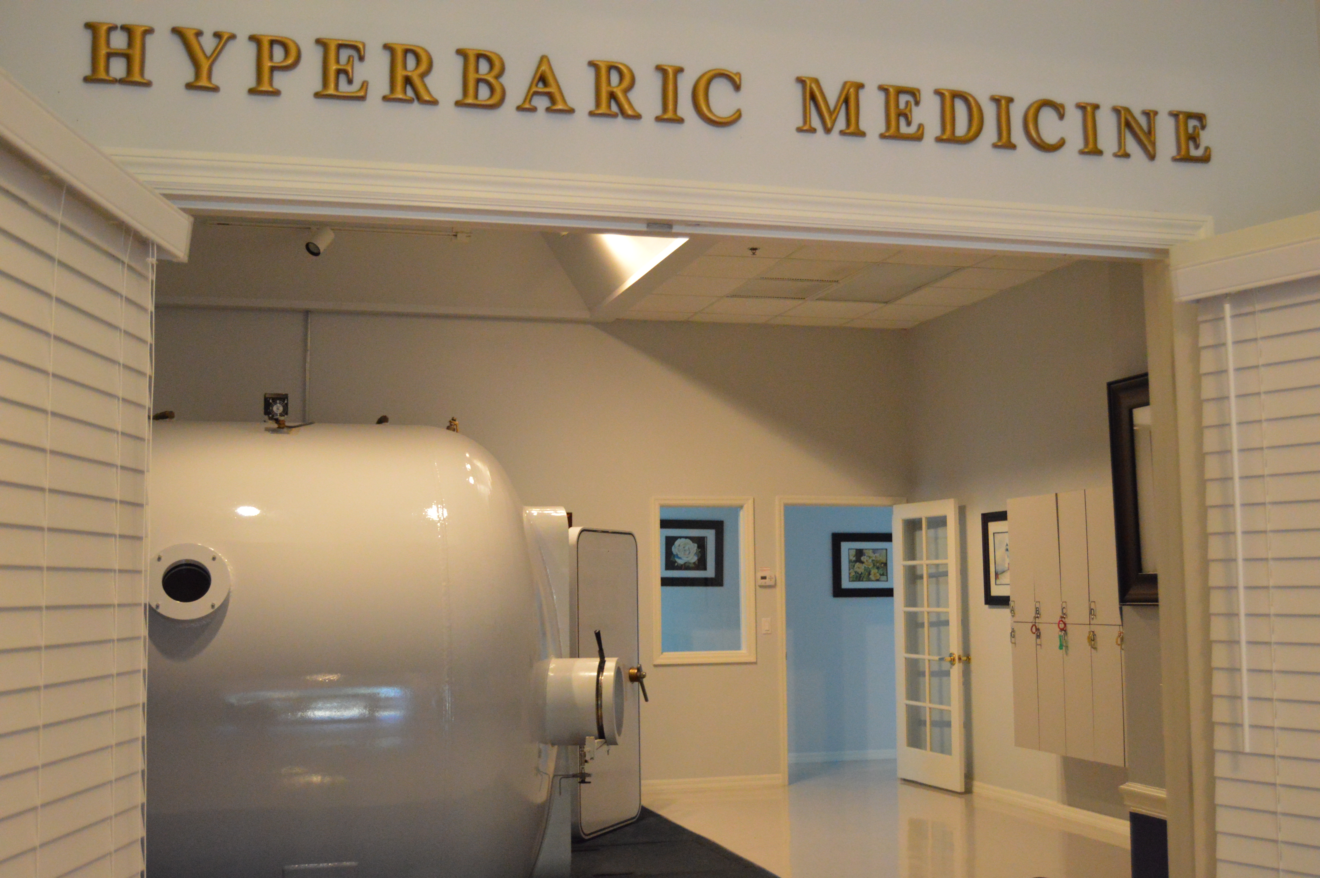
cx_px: 660
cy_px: 439
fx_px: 1429
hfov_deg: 49.6
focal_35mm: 39
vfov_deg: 34.1
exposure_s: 1/60
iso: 3200
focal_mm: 26
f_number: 4
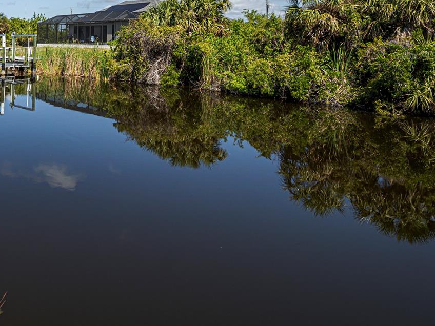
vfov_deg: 44.2
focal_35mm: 30
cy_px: 56
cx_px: 29
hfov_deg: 51.6
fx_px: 376
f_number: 7.1
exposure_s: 1/200
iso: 100
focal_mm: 11
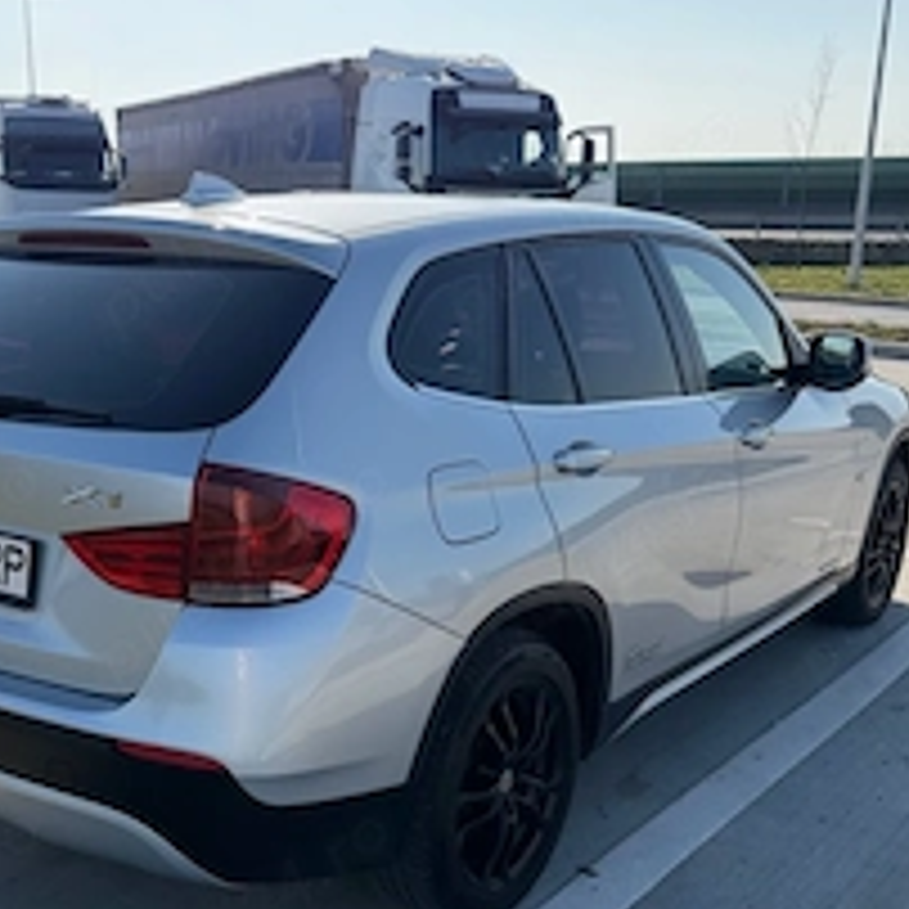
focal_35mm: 42
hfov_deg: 39.7
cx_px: 333
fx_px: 1248
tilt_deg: -17.8
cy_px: 626
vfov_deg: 39.4
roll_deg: +0.1
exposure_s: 1/5319
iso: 100
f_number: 1.78
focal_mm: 6.76
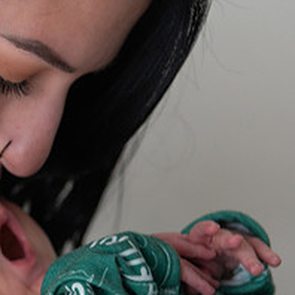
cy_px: 270
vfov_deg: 7.3
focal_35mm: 240
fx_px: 2314
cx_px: -31
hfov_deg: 7.3
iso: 400
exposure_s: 1/200
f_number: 4
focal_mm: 95
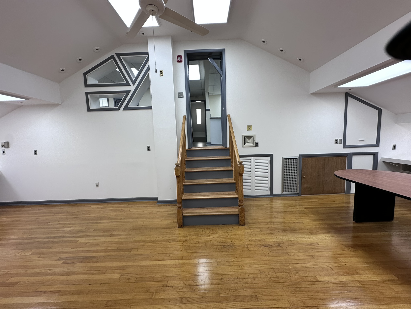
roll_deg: +1.9
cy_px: 154
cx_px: 206
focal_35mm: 14
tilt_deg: -6.2
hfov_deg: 102.1
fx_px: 166
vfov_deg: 85.7
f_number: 2.2
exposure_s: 1/120
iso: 64
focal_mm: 2.22
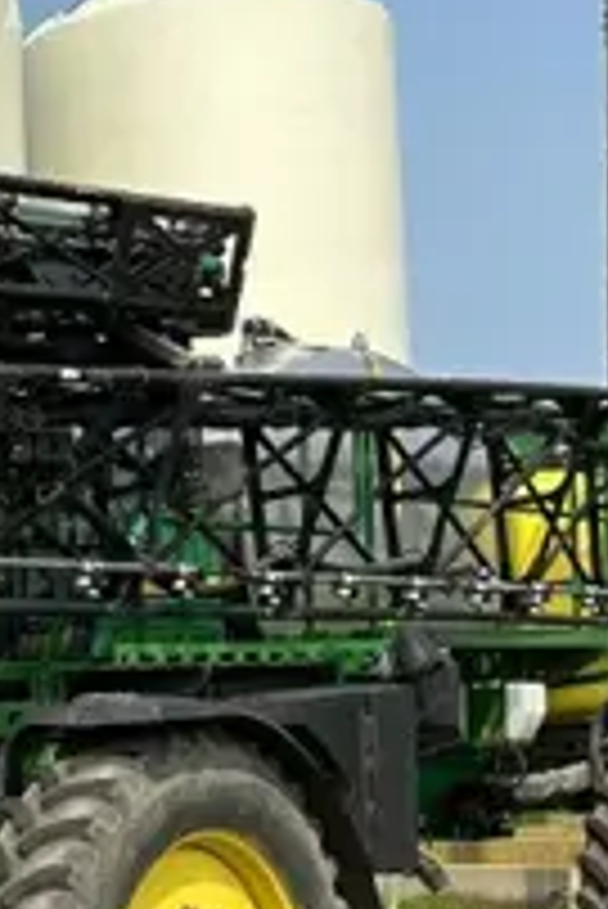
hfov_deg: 16.2
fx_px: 1998
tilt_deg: -1.6
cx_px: -230
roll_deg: +0.1
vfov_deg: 25.1
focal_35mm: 79
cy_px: 760
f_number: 1.78
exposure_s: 1/5000
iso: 80
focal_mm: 6.86
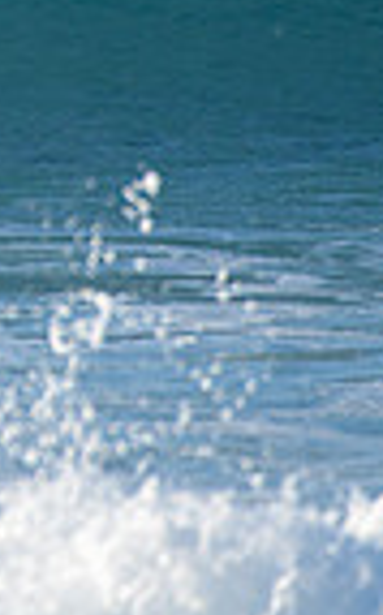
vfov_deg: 0.9
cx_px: -332
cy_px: -201
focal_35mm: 2232
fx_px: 37389
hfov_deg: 0.6
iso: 450
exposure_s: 1/2000
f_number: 5.6
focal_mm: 500
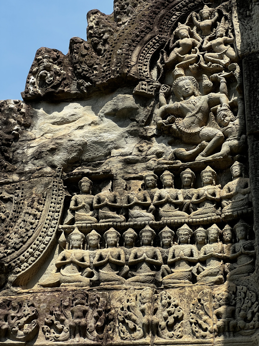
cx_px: 130
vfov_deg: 25.3
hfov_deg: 19.1
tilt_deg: +33.2
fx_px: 768
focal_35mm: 77
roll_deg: -1.8
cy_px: 173
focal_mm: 9
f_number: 2.8
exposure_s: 1/391
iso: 32
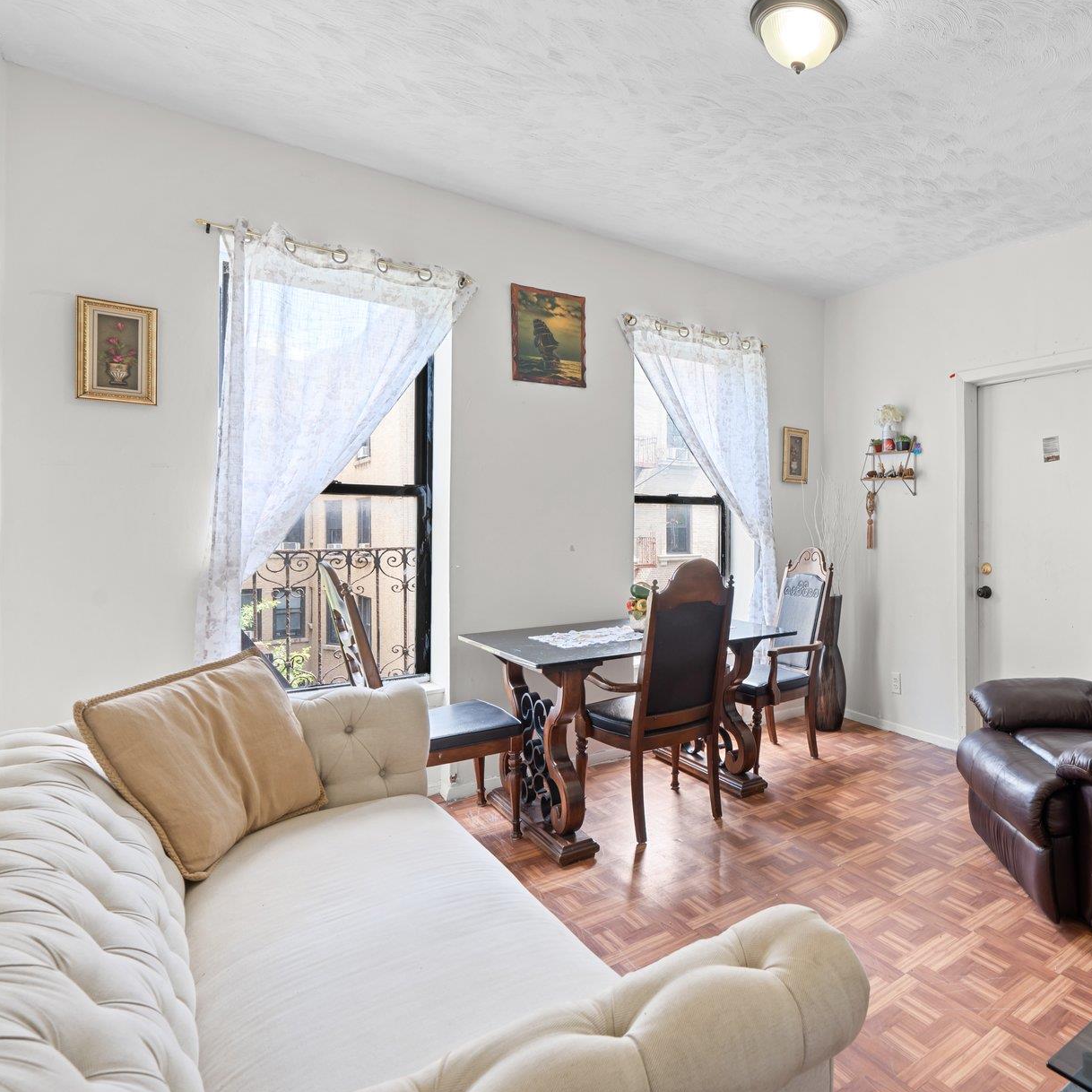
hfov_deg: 67.8
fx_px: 714
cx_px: 873
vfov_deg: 74.8
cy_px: 529
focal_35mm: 20
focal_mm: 14
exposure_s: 1
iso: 200
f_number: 9
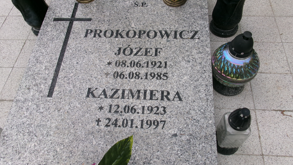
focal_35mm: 31
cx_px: 148
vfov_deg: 37.8
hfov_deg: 62.6
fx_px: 241
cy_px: 81
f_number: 10.8
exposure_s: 1/70
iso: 100
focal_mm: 5.1
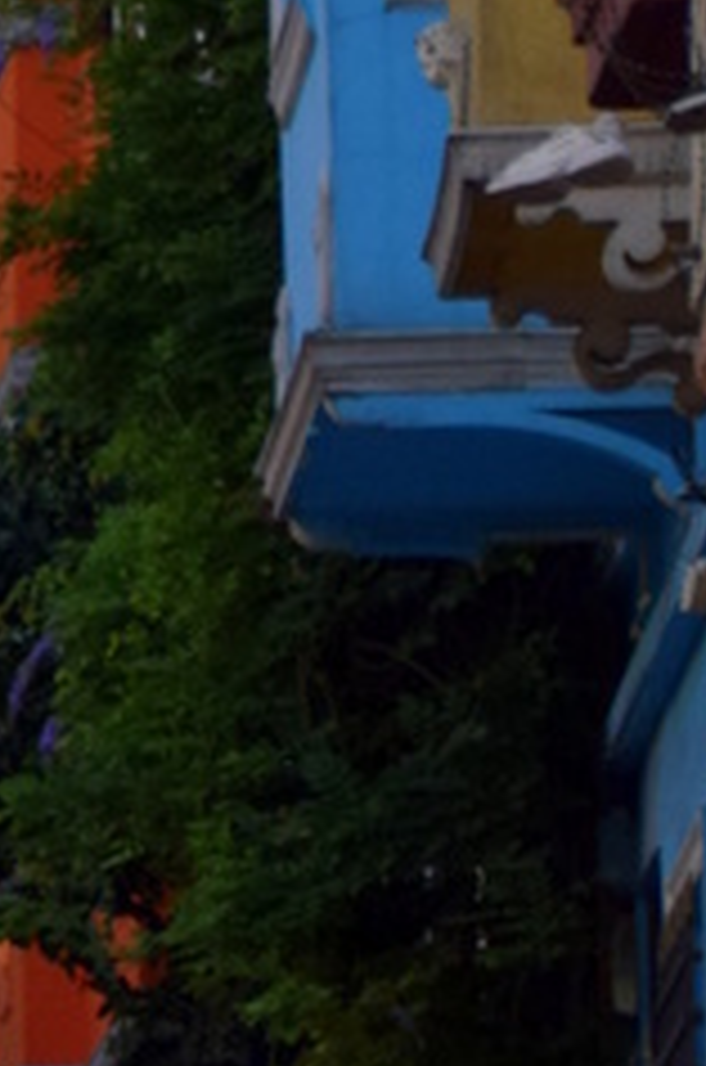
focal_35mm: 495
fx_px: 14611
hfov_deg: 2.8
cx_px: -283
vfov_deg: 4.2
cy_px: 1057
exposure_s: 1/1250
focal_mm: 65
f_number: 5.3
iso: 400
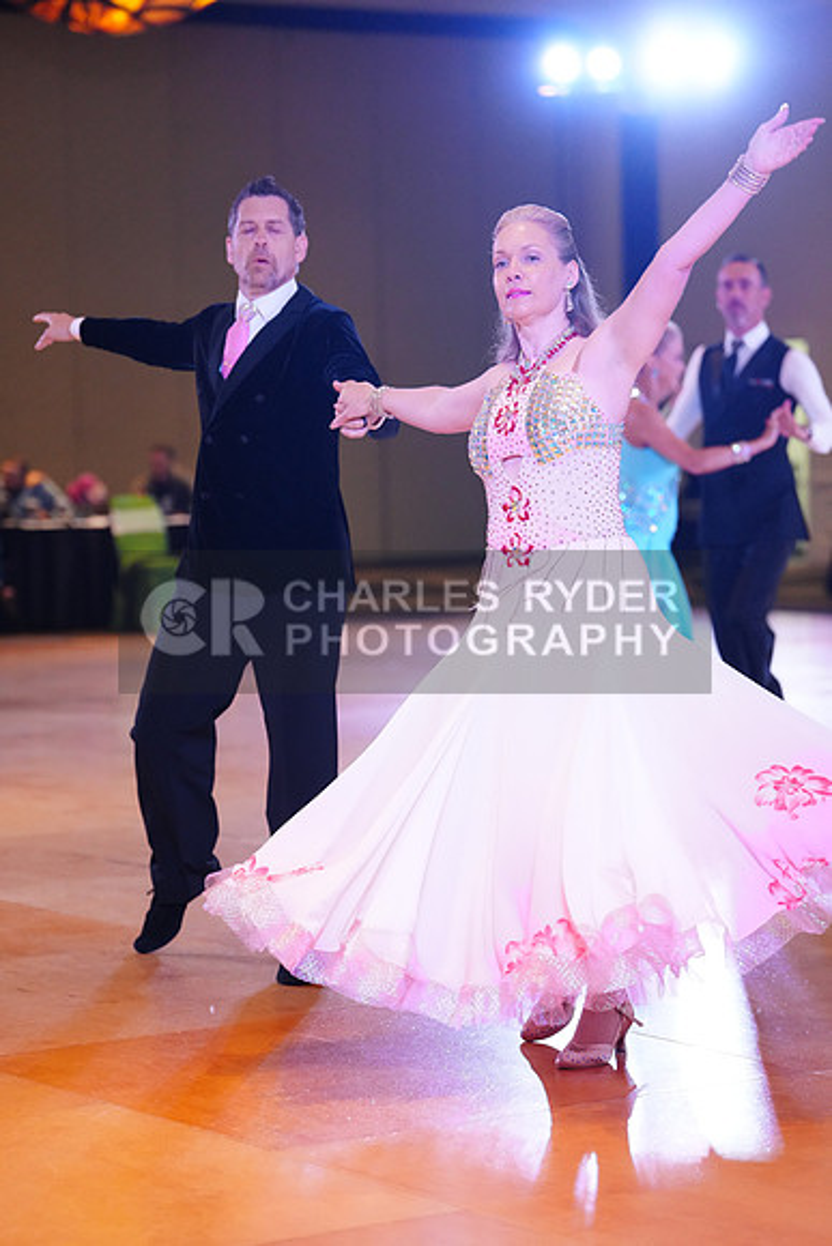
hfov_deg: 13.7
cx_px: 416
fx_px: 3464
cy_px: 623
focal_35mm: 100
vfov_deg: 20.4
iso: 5000
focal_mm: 100
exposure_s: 1/500
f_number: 2.8
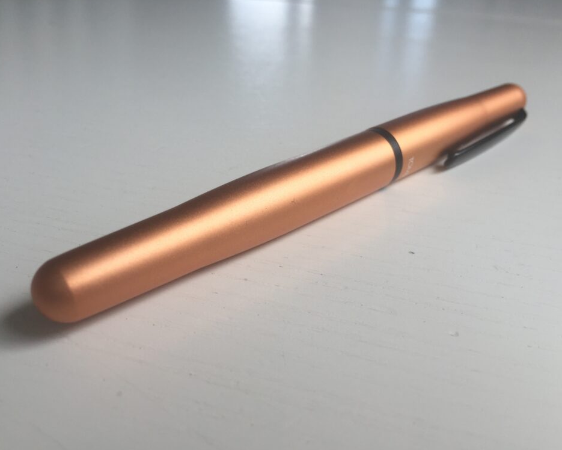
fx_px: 516
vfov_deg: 47.1
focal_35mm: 31
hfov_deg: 57.2
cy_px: 225
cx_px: 283
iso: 32
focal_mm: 4.15
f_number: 2.2
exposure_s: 1/344
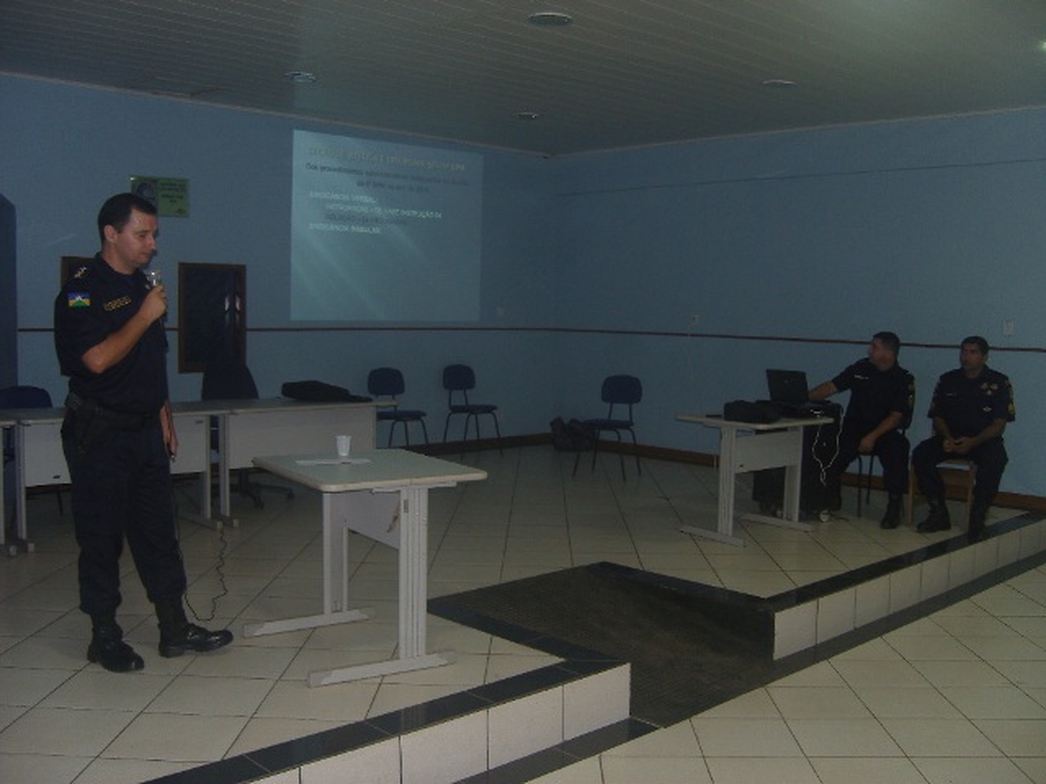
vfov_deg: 41.8
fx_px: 1027
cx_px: 523
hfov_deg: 54.0
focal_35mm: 34
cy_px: 392
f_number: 2.8
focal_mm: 7.3
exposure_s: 1/40
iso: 125
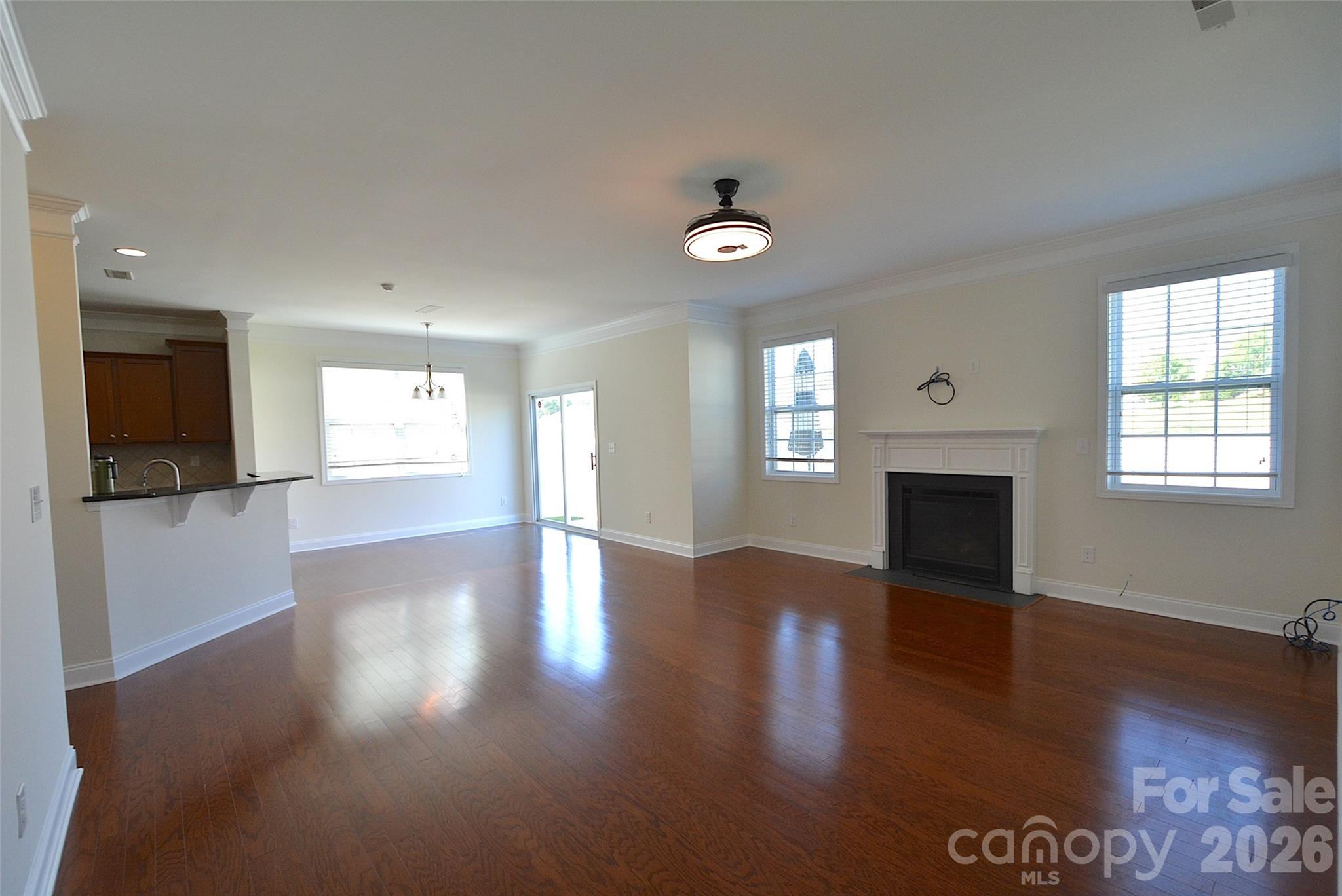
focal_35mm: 15
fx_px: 559
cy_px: 448
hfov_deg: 100.4
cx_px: 671
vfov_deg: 77.4
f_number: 5.6
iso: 500
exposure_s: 1/125
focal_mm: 10
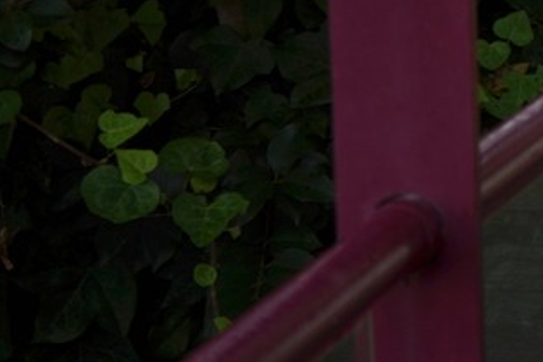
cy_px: -603
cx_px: 1465
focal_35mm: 222
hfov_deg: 8.2
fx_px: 3348
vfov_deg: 5.9
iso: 100
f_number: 6.3
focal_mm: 35
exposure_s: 1/100
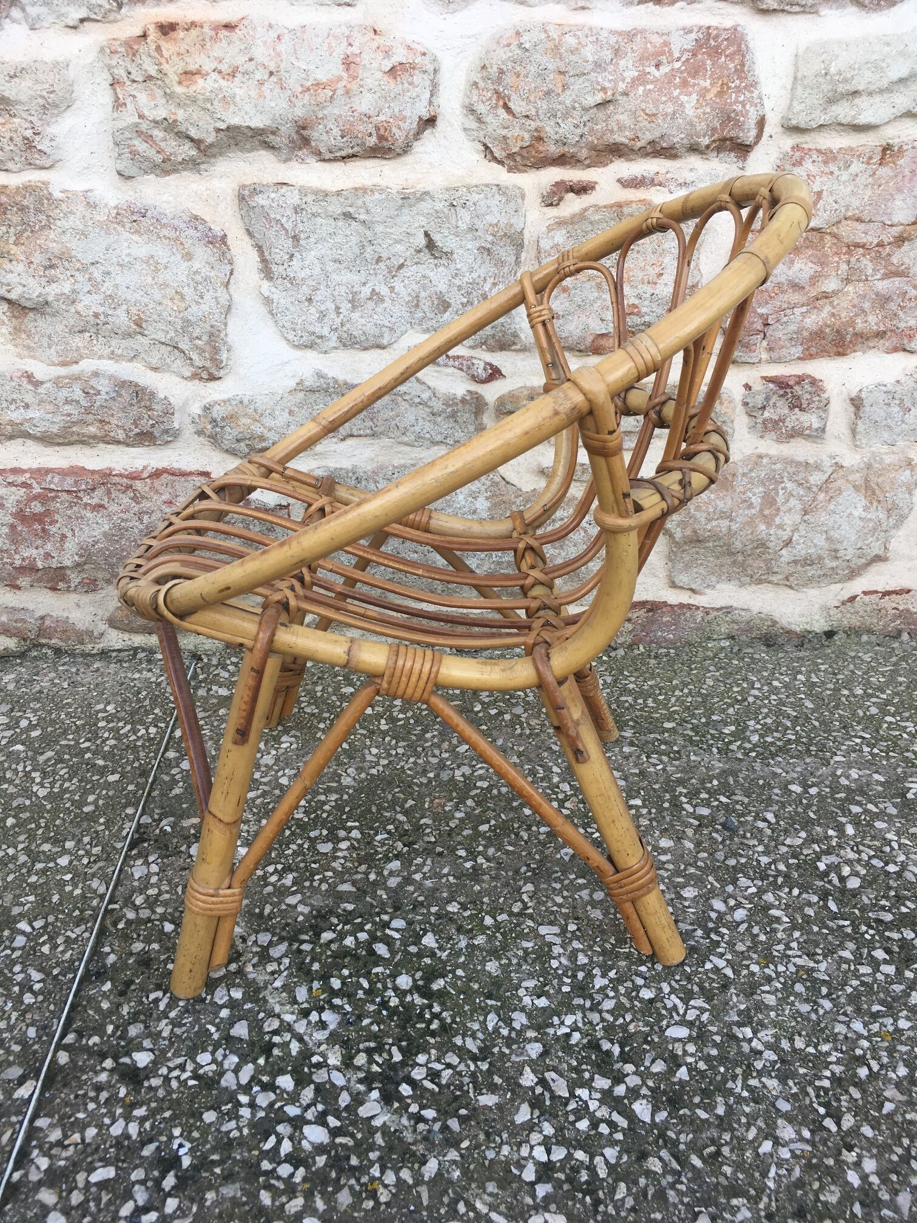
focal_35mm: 29
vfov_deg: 61.7
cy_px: 612
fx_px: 1024
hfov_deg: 48.2
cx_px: 458
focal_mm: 4.15
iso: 25
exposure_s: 1/202
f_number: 2.2
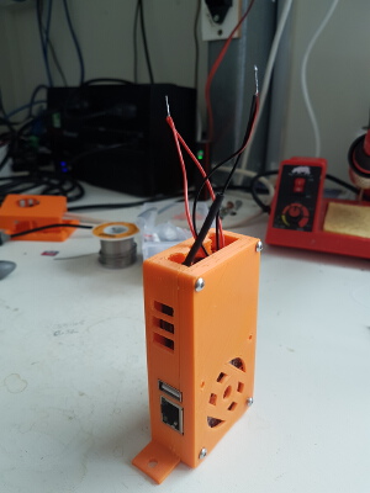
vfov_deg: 67.3
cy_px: 246
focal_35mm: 26
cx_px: 185
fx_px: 371
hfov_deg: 53.1
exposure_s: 1/100
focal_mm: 4.2
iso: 64
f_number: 1.7
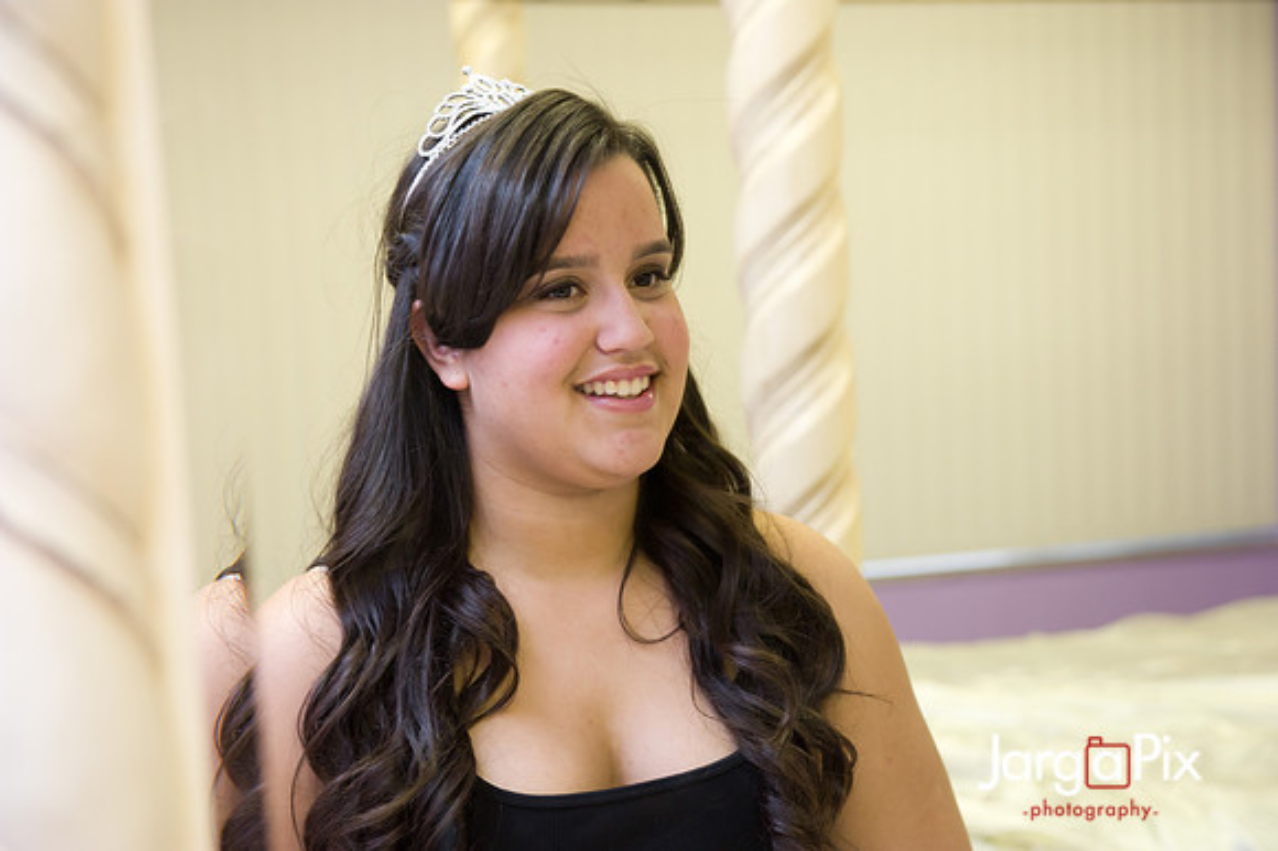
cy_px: 426
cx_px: 639
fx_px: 2129
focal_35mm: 60
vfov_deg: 22.6
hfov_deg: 33.4
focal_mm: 60
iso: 1600
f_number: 4
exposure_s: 1/125
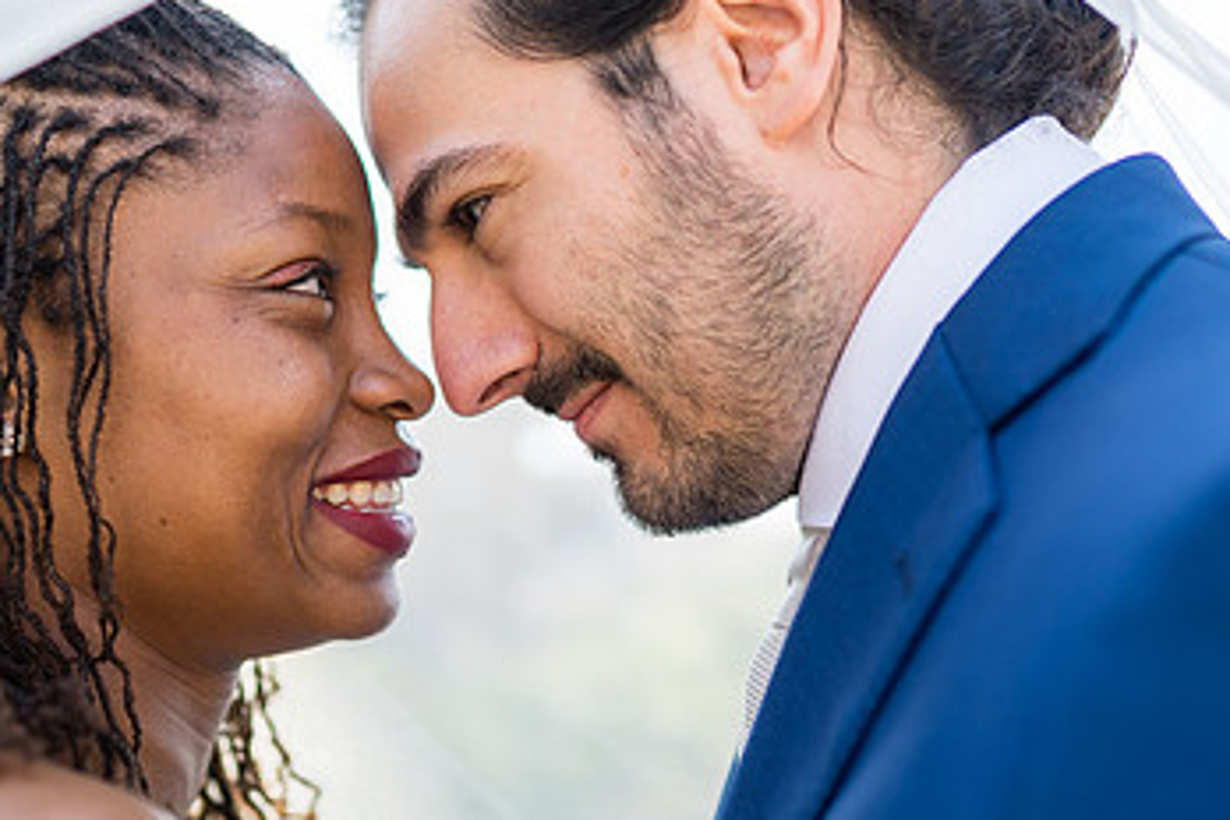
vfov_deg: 33.4
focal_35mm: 40
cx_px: 396
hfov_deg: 47.6
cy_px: 433
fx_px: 1367
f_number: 1.4
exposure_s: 1/1250
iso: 80
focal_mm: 24
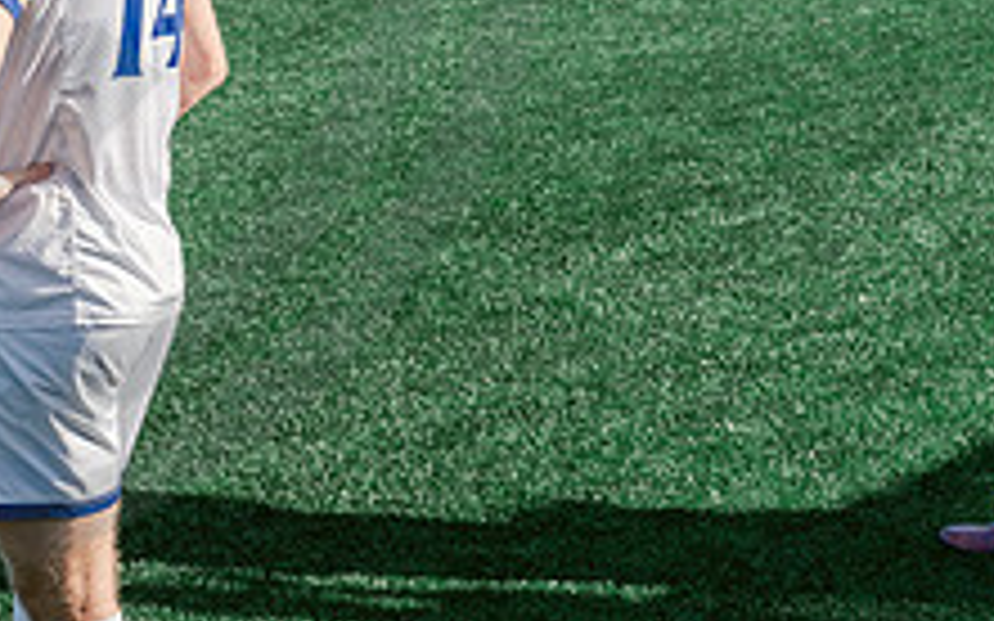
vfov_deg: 9.6
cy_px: -191
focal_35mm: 134
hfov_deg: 15.0
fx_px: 3629
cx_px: -229
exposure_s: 1/2500
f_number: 5.6
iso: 640
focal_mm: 50
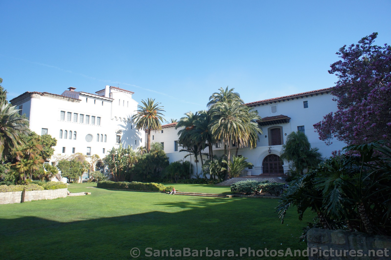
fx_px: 260
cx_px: 196
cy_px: 130
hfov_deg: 73.8
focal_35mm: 24
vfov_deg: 53.0
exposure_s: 1/400
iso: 200
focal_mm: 16
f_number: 6.3
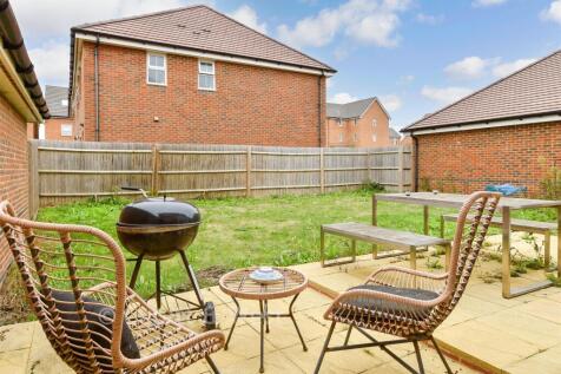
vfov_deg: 57.2
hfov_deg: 78.6
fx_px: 343
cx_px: 280
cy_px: 187
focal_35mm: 22
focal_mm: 15
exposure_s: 1/200
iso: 200
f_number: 8
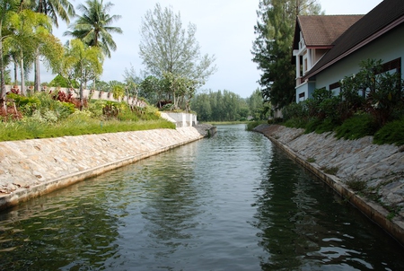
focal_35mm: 27
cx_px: 202
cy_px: 136
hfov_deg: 67.3
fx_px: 304
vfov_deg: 48.1
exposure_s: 1/200
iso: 100
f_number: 7.1
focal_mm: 18
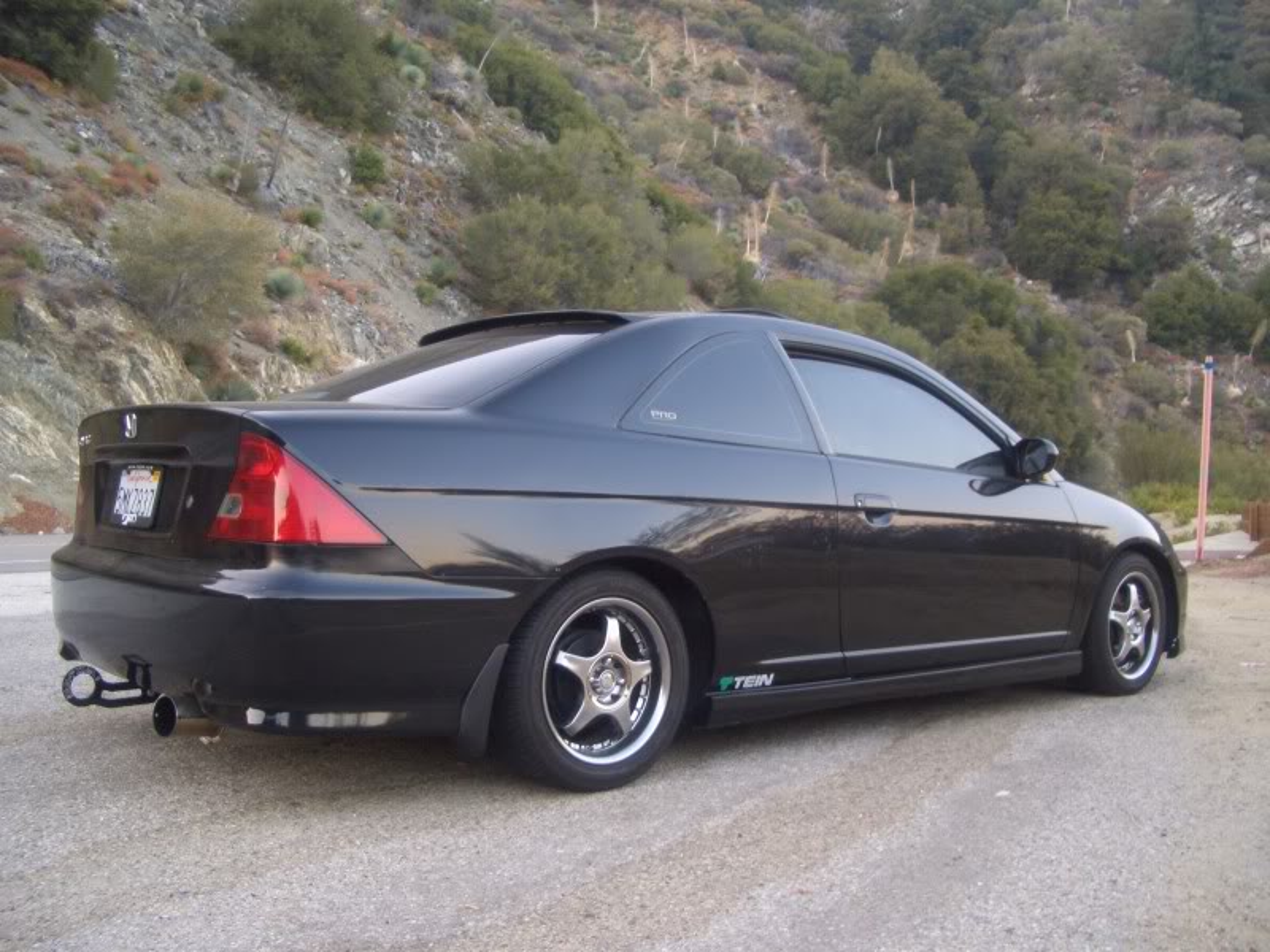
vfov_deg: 40.7
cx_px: 635
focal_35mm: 35
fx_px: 1284
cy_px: 476
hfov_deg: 52.6
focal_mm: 5.8
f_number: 2.6
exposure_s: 1/20
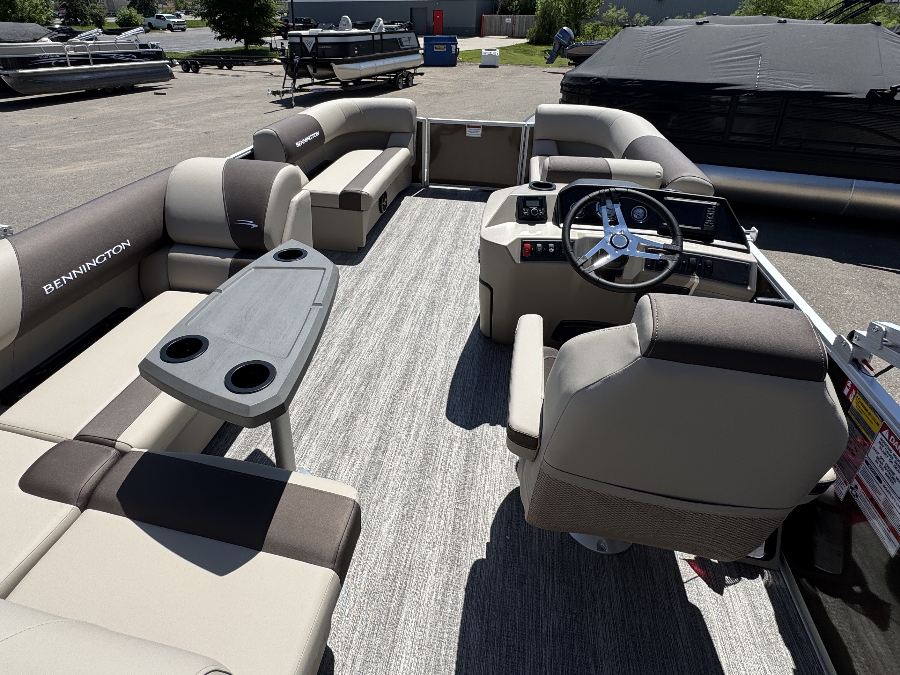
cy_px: 237
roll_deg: +1.4
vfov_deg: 64.6
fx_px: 520
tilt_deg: -24.2
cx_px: 401
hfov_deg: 81.5
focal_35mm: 20
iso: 40
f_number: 2.2
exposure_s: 1/2584
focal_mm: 2.22
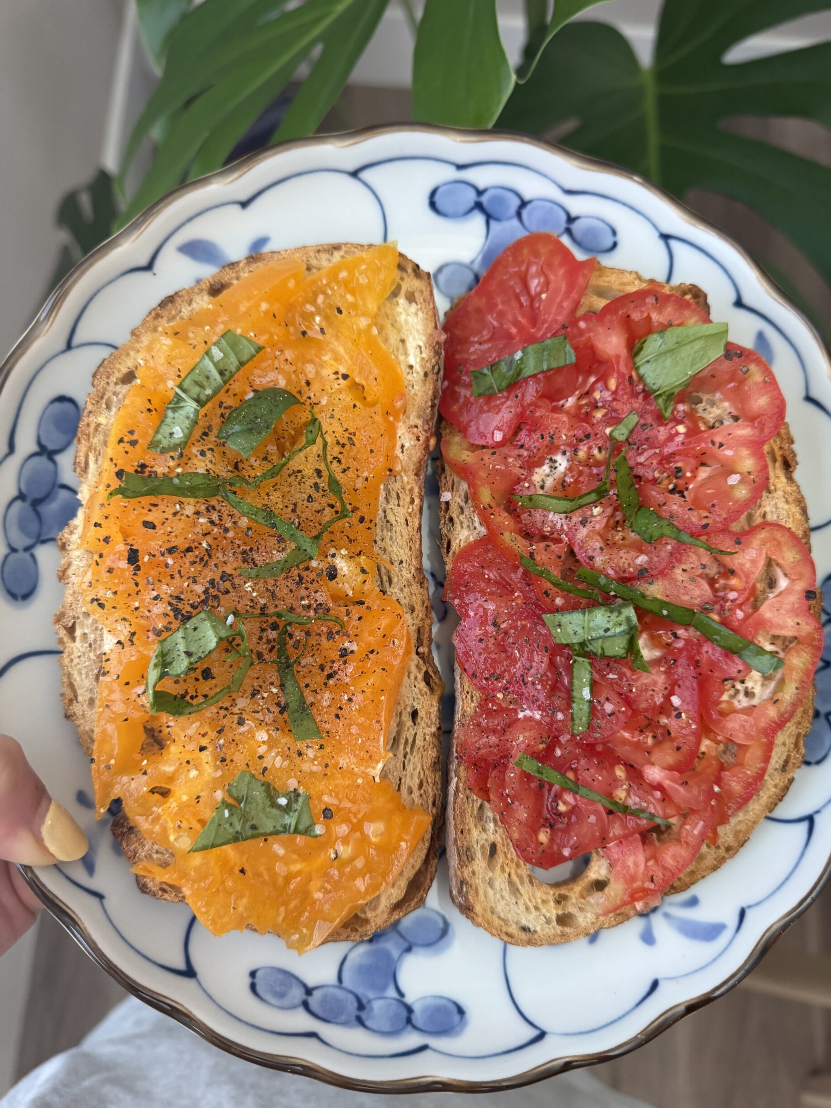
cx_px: 431
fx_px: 800
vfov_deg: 69.4
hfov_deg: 54.9
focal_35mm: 25
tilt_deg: -75.6
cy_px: 576
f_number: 1.78
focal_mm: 6.76
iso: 320
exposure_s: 1/60
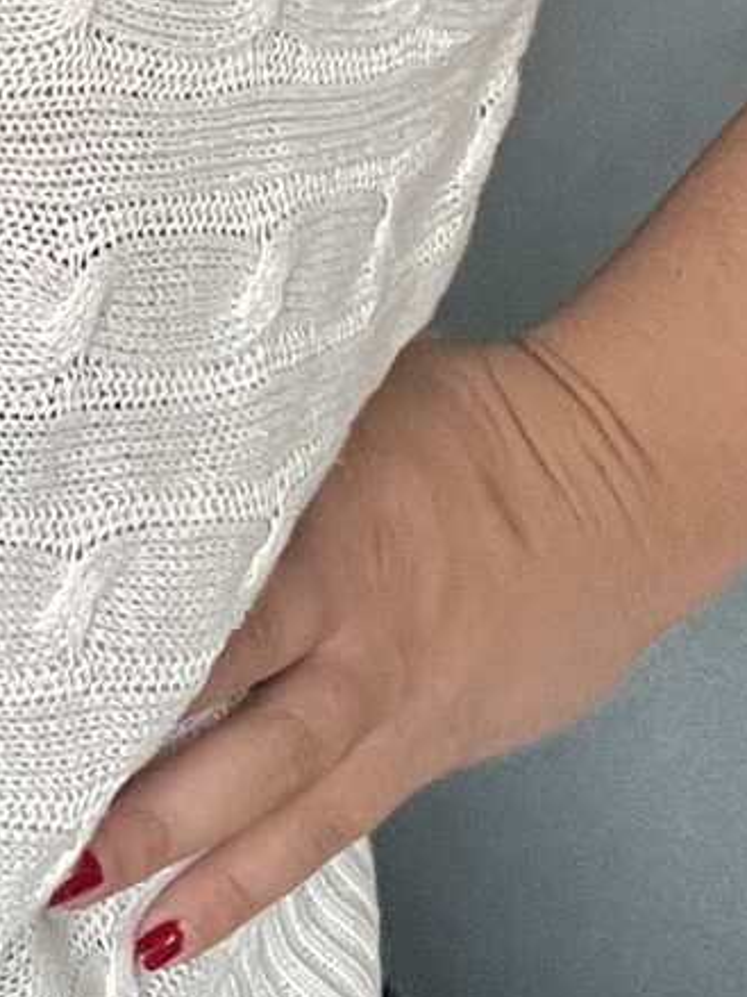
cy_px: -334
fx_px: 4030
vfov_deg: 13.5
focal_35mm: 140
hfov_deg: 10.2
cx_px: -404
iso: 125
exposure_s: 1/60
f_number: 2.2
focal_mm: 2.71
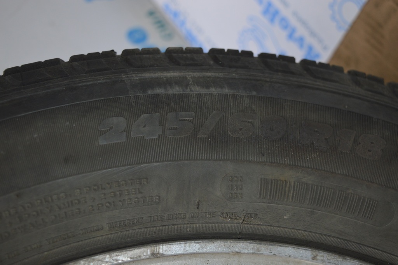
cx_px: 199
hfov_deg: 38.9
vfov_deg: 26.4
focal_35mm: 51
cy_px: 132
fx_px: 563
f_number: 4.5
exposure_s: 1/60
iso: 400
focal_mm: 34
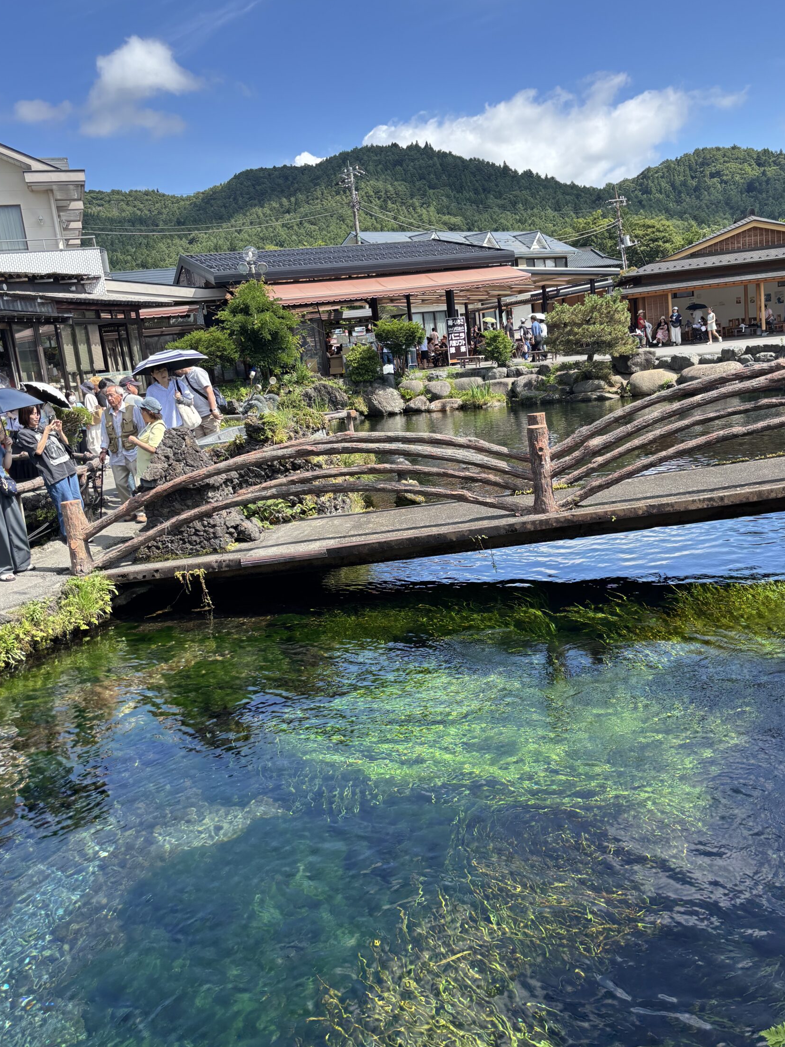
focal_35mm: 30
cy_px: 511
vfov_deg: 60.0
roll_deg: +6.0
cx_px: 409
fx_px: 907
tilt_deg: -10.7
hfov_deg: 46.8
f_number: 1.6
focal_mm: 5.96
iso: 50
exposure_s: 1/1328
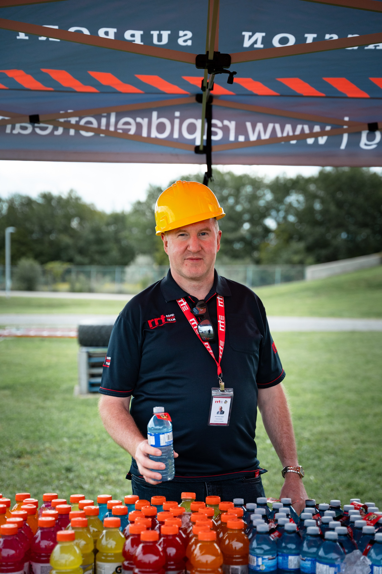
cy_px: 287
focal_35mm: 56
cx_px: 191
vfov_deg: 35.9
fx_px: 883
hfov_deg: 24.4
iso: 640
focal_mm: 55.5
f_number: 2.8
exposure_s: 1/2000
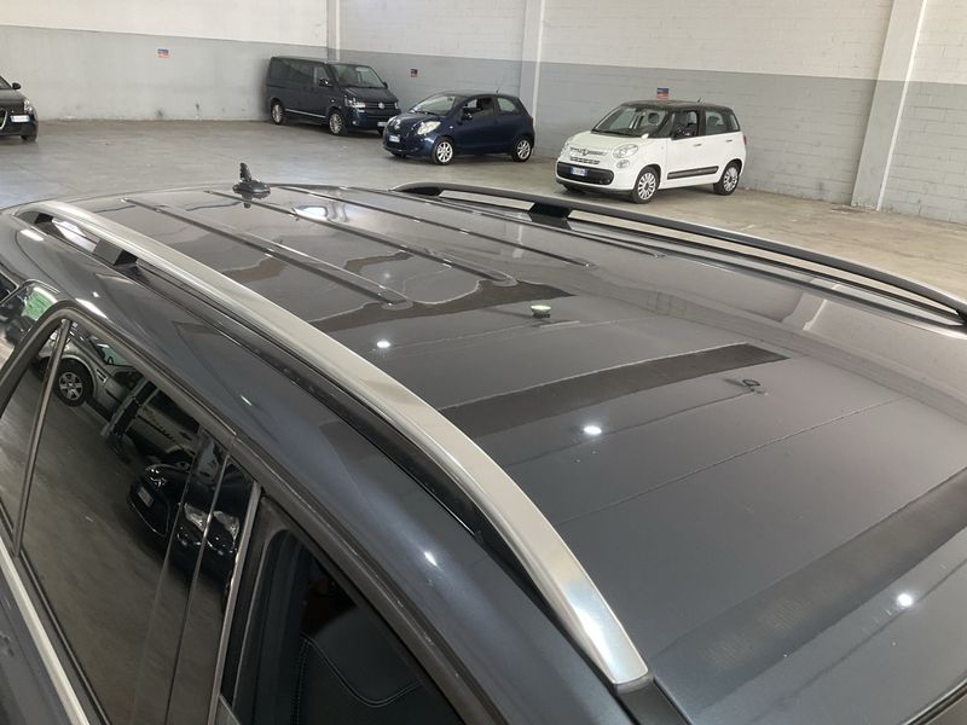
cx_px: 484
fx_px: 810
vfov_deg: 48.2
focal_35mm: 29
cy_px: 362
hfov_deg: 61.7
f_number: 1.8
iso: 64
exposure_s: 1/50
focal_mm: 3
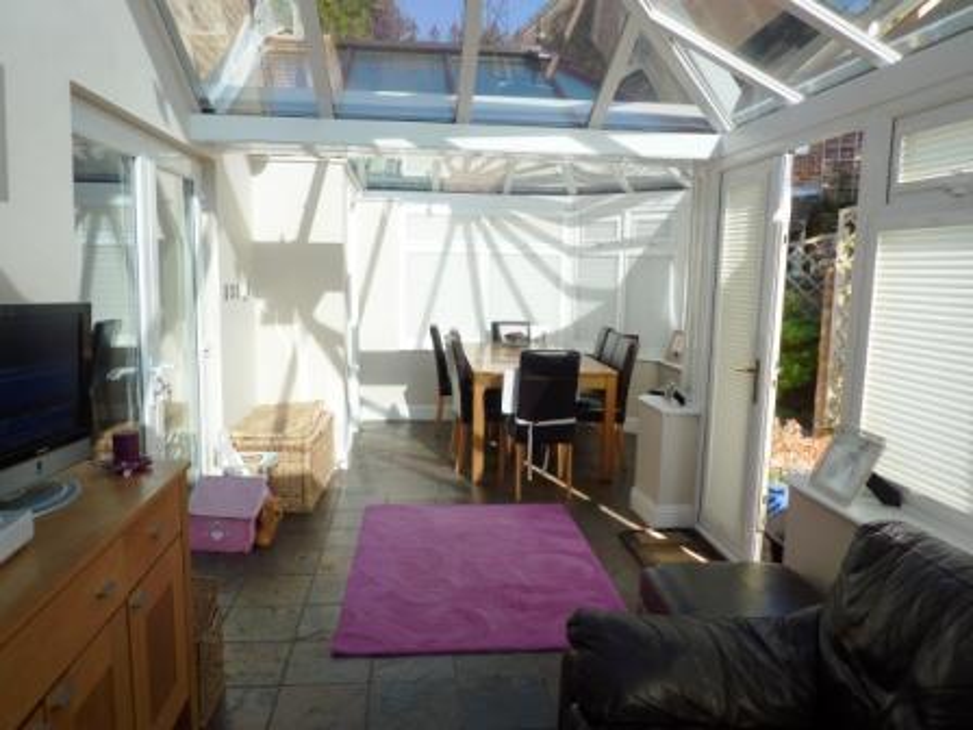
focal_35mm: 25
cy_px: 365
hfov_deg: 69.4
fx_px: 703
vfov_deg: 54.9
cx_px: 486
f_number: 4
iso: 100
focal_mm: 4.1
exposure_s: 1/160
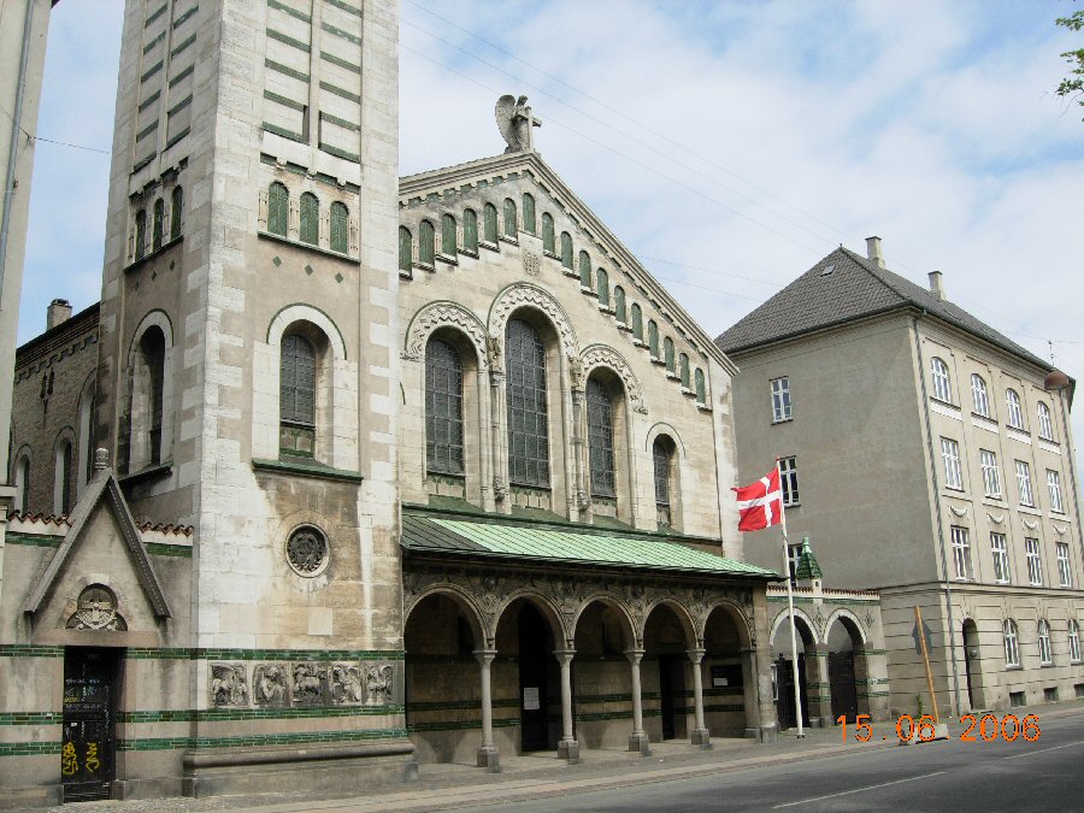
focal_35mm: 36
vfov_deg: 39.7
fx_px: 1127
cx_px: 542
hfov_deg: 51.4
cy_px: 406
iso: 50
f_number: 6.1
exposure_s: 1/271
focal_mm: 7.5
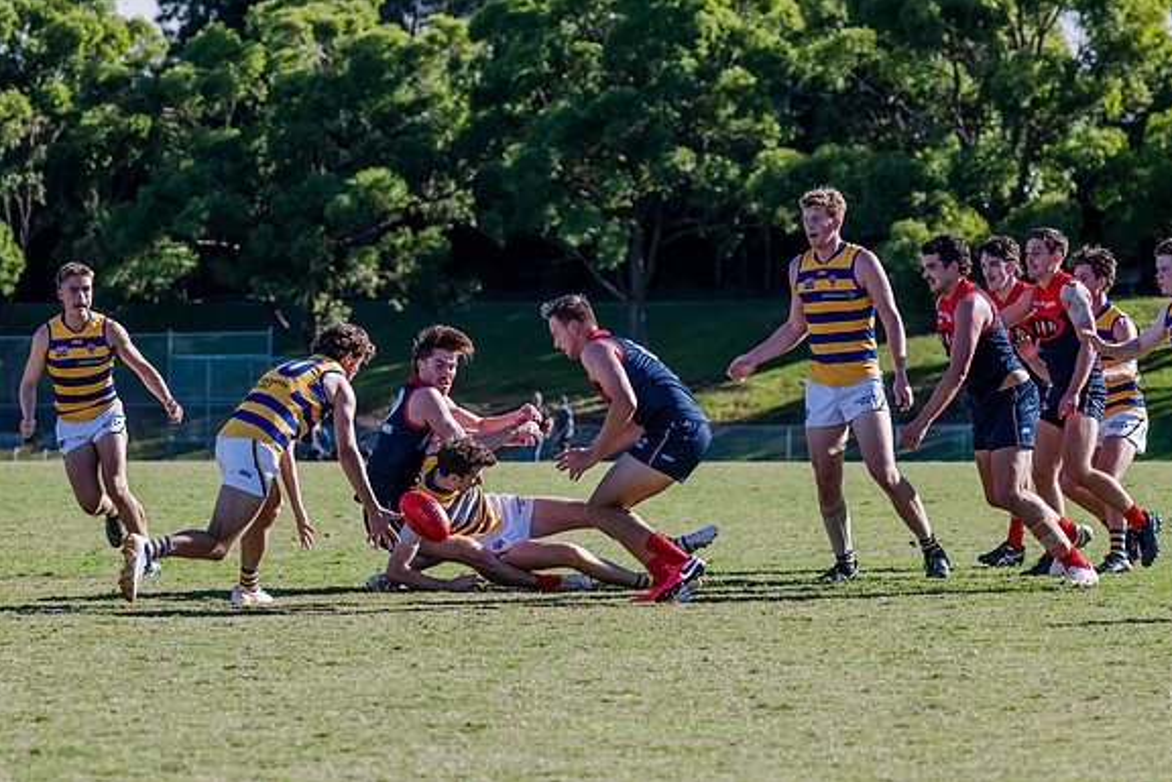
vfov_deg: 6.3
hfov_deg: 9.5
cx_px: 536
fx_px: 7064
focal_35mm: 217
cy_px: 375
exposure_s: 1/2000
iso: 1000
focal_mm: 195
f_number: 6.3
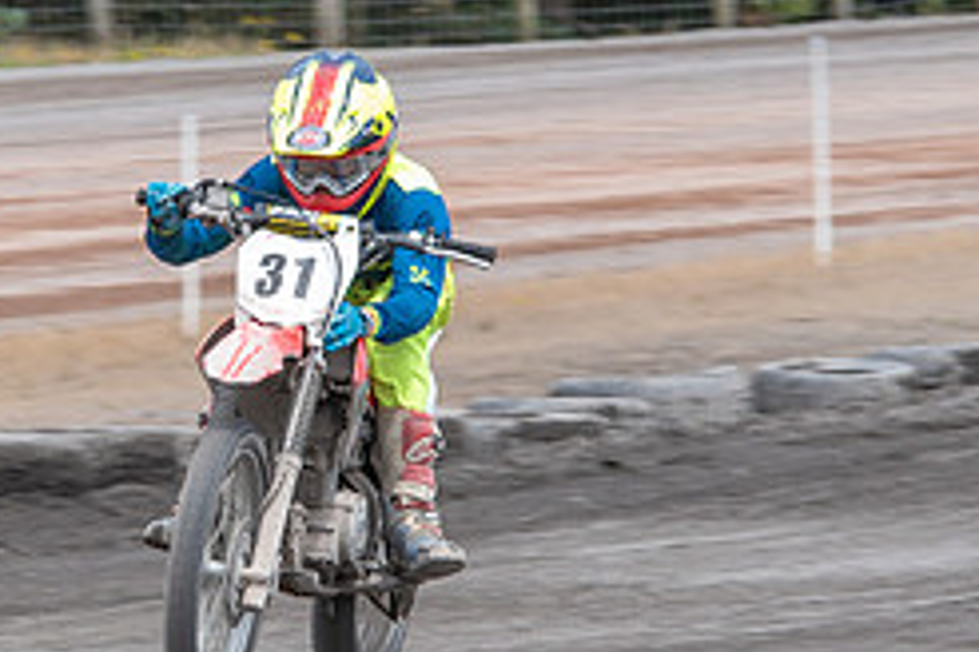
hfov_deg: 2.5
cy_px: 306
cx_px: 218
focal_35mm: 831
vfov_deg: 1.7
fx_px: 22597
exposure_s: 1/160
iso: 200
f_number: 9
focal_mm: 200
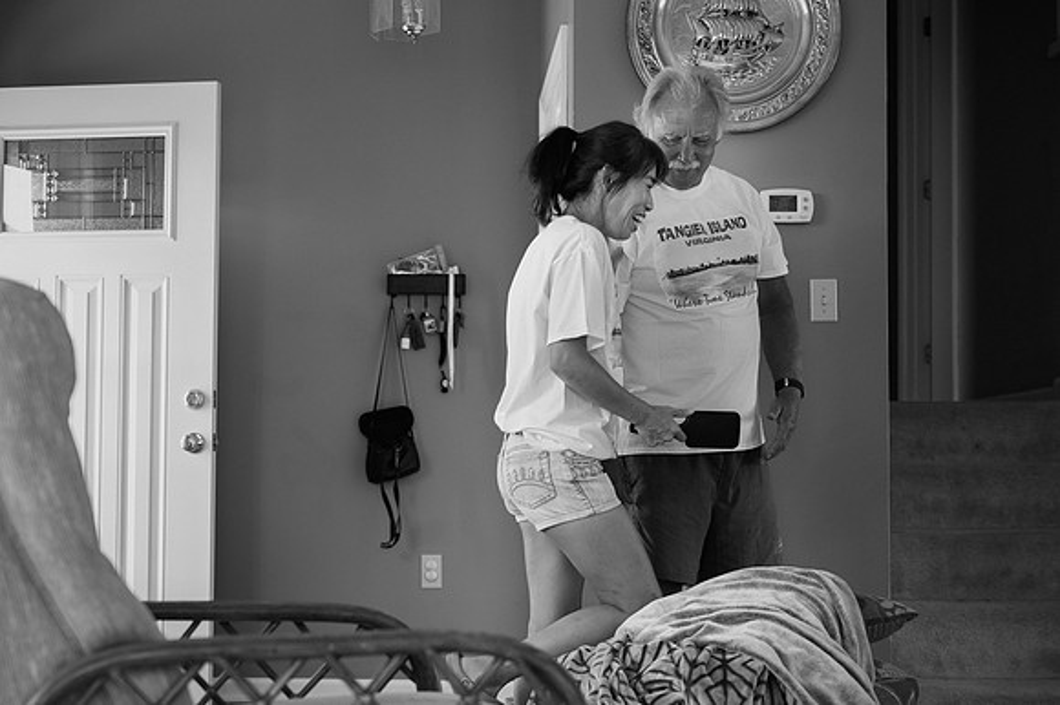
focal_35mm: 62
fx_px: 1830
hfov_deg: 32.2
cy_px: 419
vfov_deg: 21.8
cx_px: 410
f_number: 3.2
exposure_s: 1/200
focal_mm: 48
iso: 640
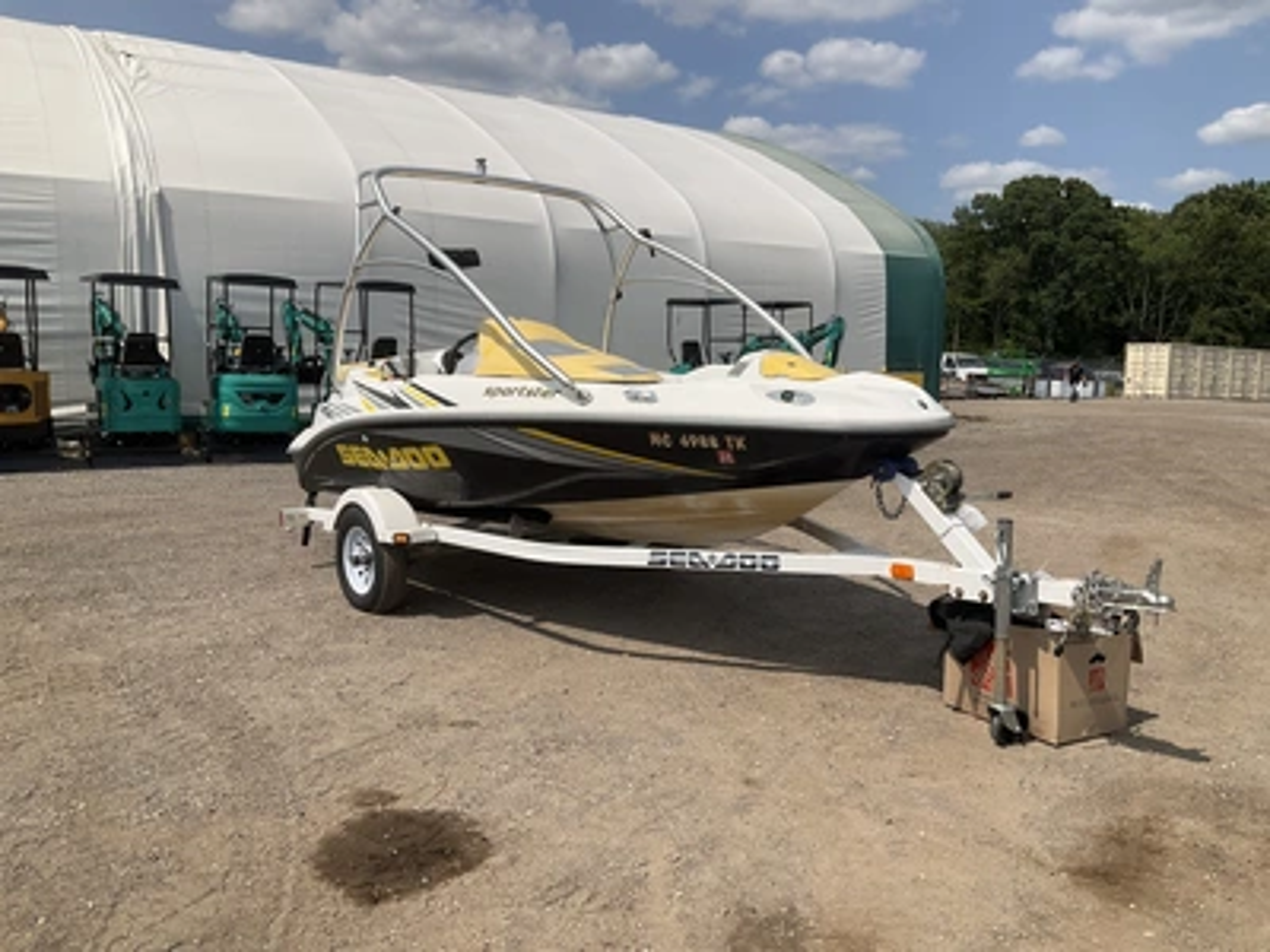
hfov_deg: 61.7
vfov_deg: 48.2
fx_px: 1064
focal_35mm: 29
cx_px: 635
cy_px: 476
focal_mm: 3
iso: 25
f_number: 1.8
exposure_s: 1/4065
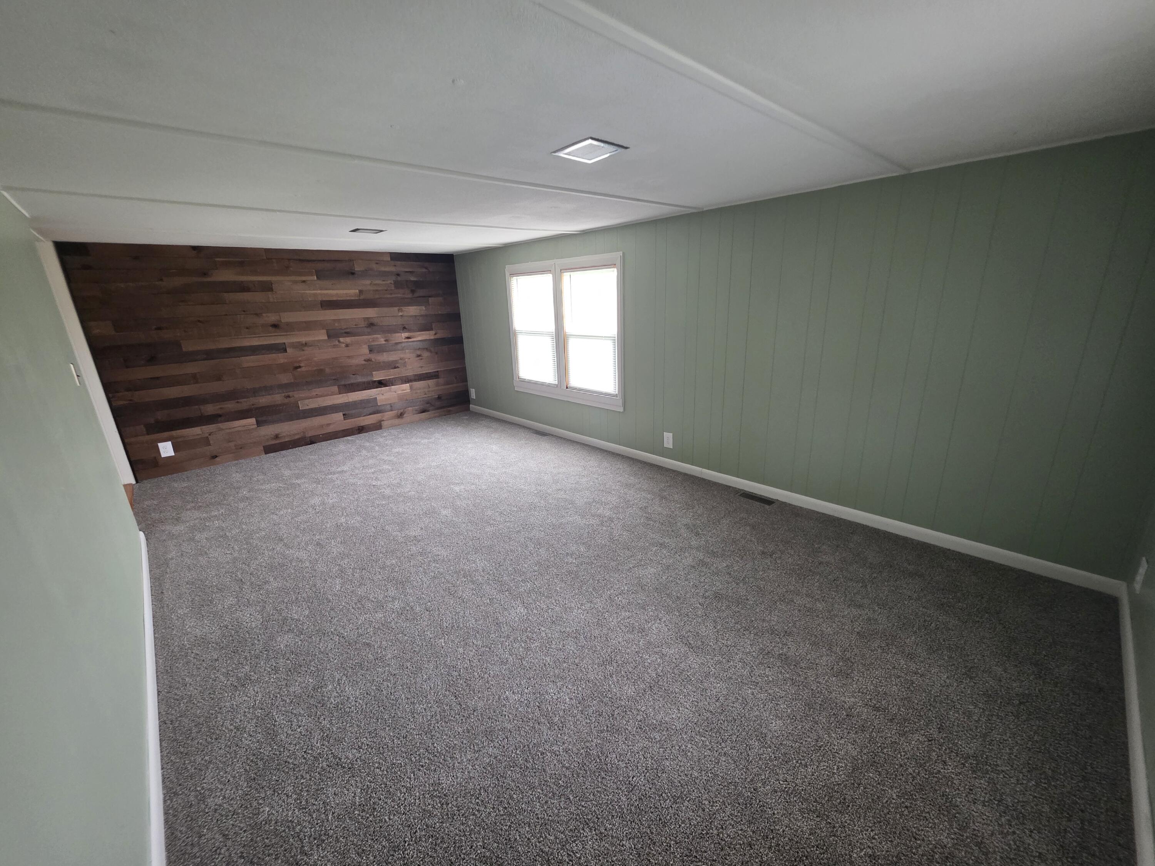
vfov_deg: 89.9
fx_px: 434
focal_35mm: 13
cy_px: 433
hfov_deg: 106.2
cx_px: 578
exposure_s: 1/60
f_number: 1.9
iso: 400
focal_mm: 2.2
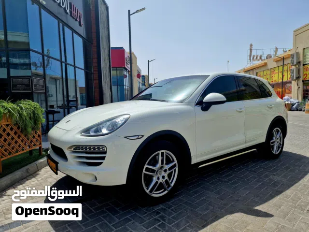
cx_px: 154
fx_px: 205
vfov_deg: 58.9
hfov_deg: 73.9
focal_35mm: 23
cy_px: 116
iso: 50
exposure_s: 1/2000
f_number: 1.8
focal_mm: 6.4
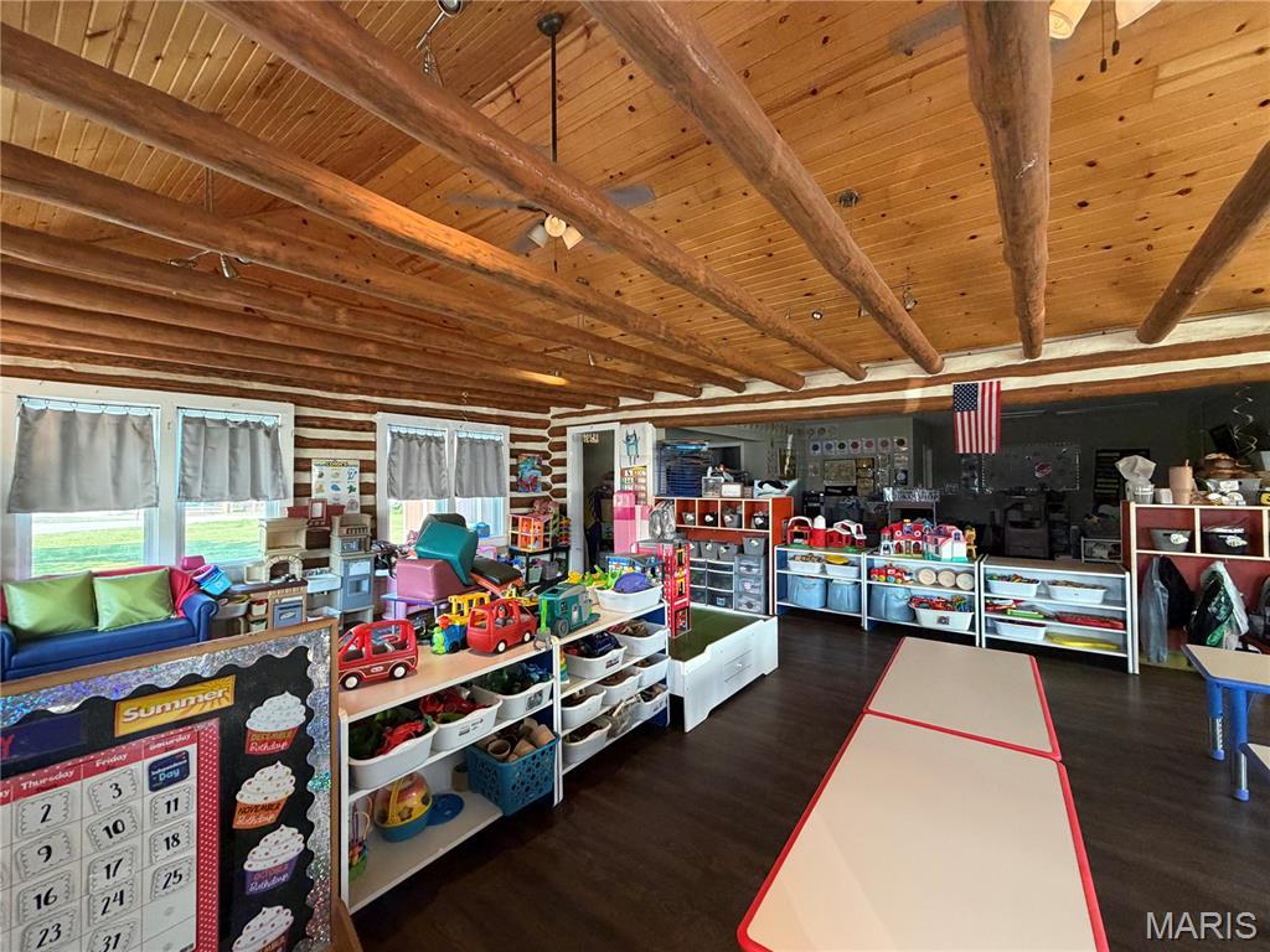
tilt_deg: +0.5
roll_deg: -0.6
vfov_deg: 85.7
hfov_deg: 102.1
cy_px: 476
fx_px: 514
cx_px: 635
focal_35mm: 14
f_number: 2.2
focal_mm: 2.22
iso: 400
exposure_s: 1/60
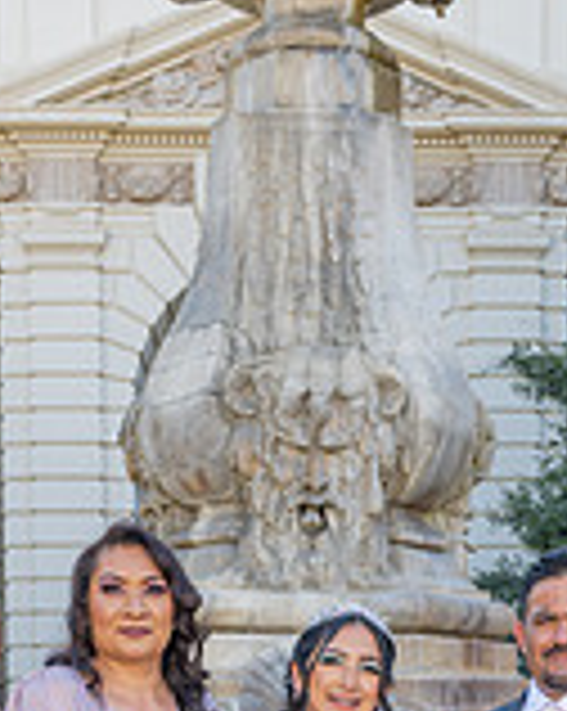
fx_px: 1576
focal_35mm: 75
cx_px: 315
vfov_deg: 22.3
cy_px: 963
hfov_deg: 20.4
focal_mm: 28
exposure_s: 1/200
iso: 200
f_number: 4
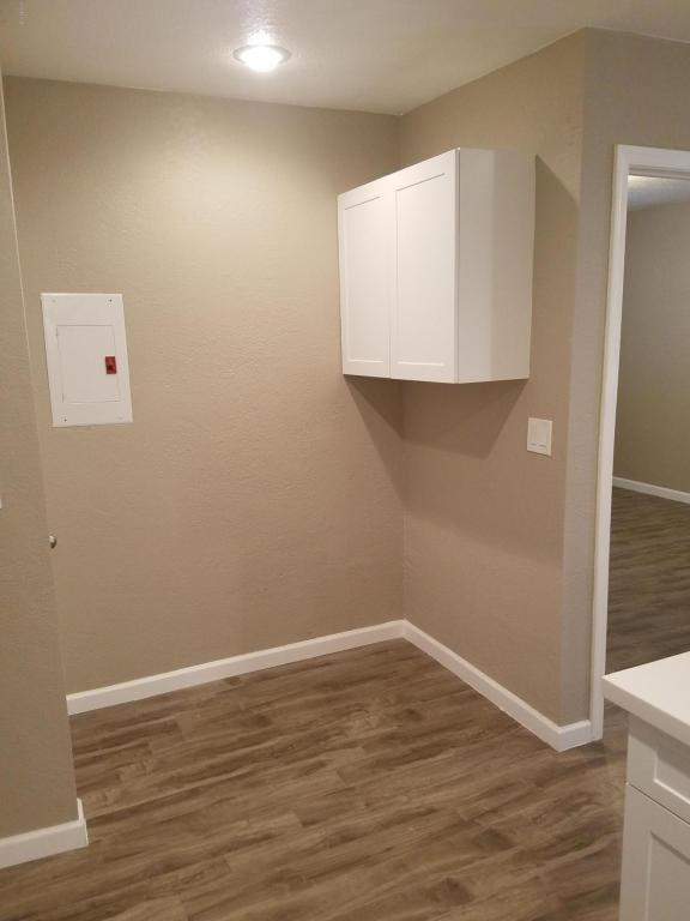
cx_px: 345
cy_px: 460
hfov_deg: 53.1
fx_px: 691
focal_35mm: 26
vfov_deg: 67.3
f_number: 1.7
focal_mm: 4.2
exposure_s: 1/30
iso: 125
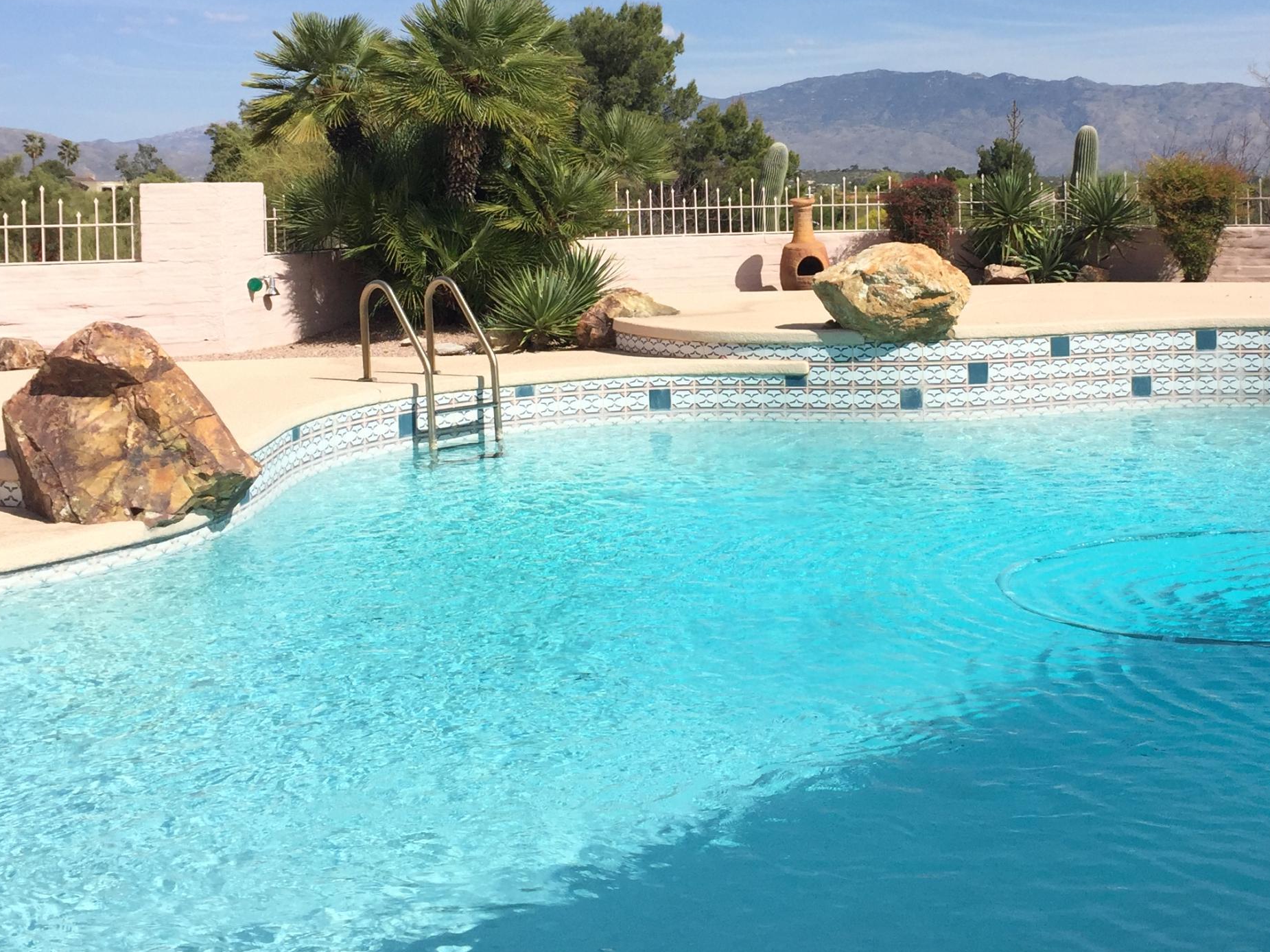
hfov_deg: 40.2
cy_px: 272
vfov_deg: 30.5
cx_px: 783
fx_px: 1724
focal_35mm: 47
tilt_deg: -1.5
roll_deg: +0.2
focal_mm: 4.15
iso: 32
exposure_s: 1/3968
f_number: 2.2
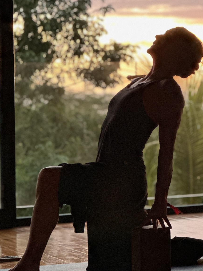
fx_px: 1071
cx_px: 127
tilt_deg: -0.8
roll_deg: -0.6
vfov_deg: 14.4
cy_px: 138
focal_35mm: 137
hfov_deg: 10.8
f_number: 2.8
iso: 400
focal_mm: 9
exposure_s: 1/40
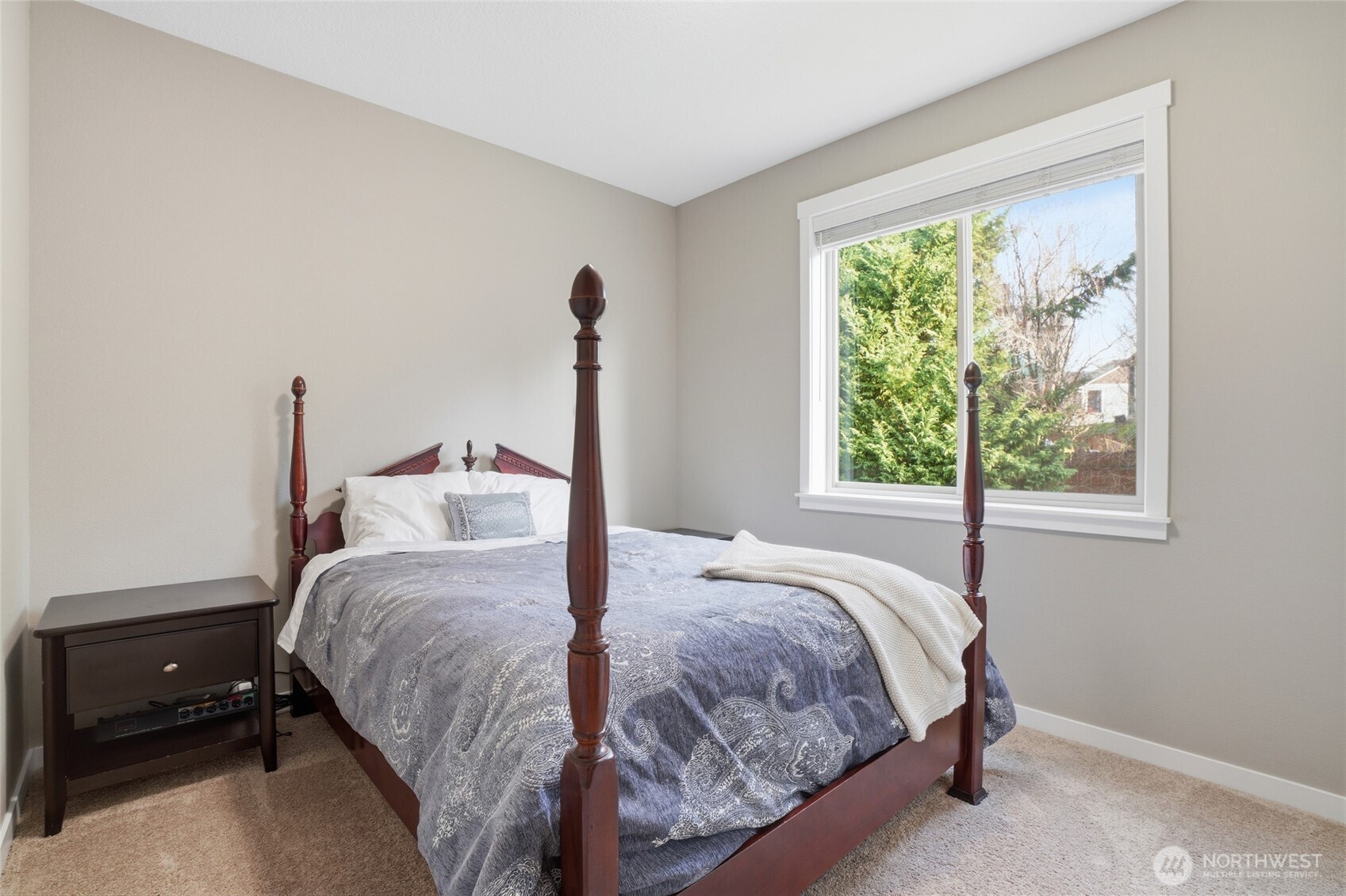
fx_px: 598
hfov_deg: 96.8
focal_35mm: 16
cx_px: 673
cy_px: 448
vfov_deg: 73.7
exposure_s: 1/30
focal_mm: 16
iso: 320
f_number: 9
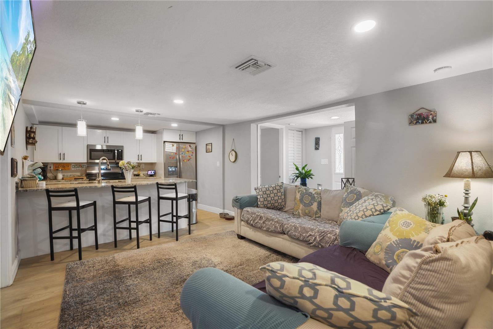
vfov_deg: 73.7
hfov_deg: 96.7
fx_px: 219
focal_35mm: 16
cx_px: 246
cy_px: 164
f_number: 9
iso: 1000
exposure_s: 1/1.25
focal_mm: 16
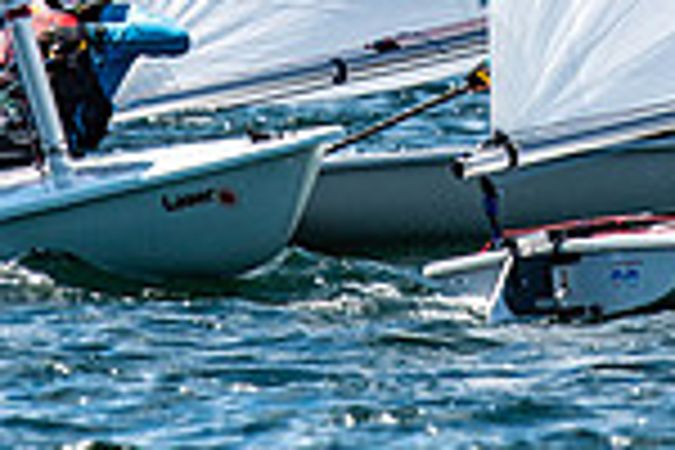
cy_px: -358
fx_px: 32679
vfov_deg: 0.8
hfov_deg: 1.2
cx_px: 477
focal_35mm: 1743
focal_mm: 300
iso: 400
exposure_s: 1/3200
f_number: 5.6
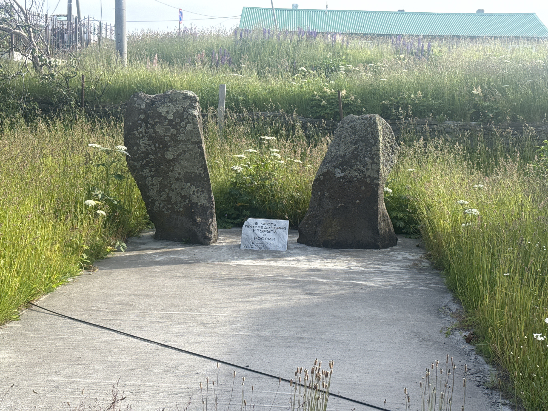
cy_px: 206
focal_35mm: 48
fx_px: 760
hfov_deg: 39.7
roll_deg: -1.8
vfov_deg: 30.3
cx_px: 274
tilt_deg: -7.0
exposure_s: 1/1403
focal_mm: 6.76
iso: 64
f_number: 1.78
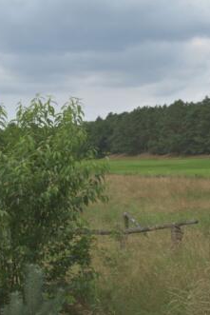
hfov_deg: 19.8
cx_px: 165
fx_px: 594
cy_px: 158
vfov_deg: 29.6
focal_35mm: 68
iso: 1600
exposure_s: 1/2000
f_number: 9
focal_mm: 30
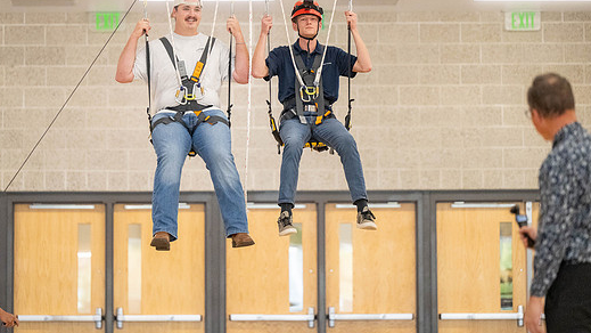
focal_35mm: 164
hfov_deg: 13.1
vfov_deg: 7.4
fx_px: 2570
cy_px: 133
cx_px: 268
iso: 6400
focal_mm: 140
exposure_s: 1/1000
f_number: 2.8
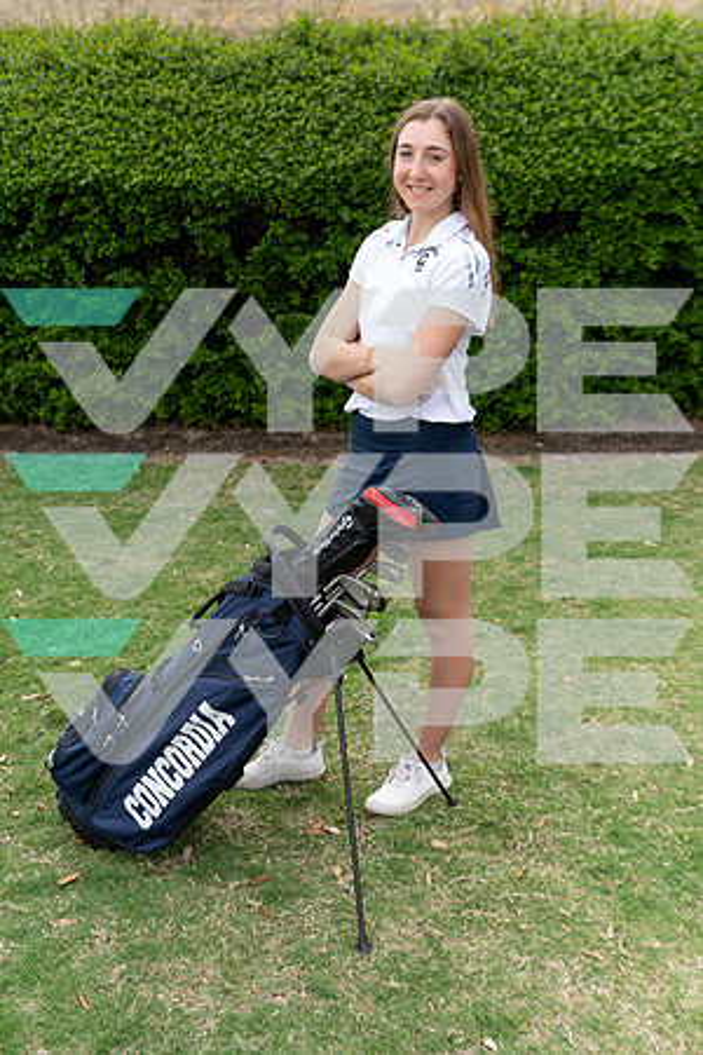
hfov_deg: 31.2
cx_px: 352
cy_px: 528
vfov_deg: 45.4
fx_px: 1259
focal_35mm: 43
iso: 100
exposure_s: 1/250
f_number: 4
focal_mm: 43
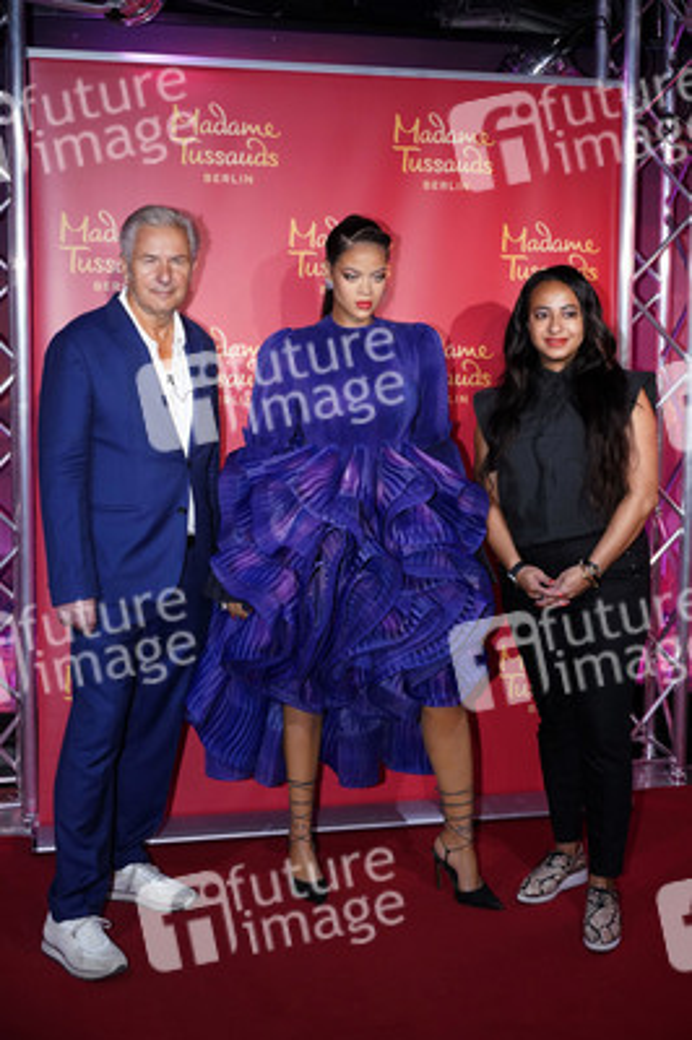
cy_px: 520
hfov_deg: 29.8
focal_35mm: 45
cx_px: 346
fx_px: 1300
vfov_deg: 43.6
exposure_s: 1/60
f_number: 4.5
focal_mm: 45
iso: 1600
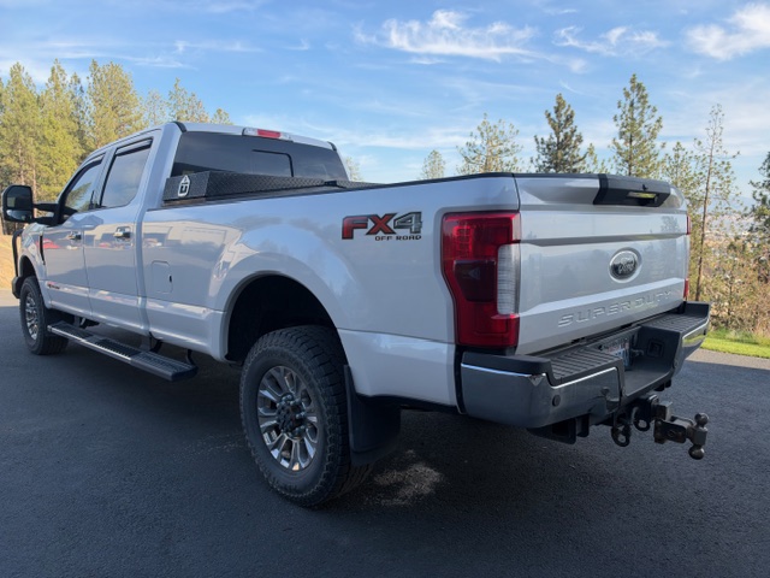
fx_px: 534
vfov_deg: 56.8
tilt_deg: -8.1
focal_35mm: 24
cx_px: 385
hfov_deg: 71.6
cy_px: 289
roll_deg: -0.3
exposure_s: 1/1403
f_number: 1.8
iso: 64
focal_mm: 6.93
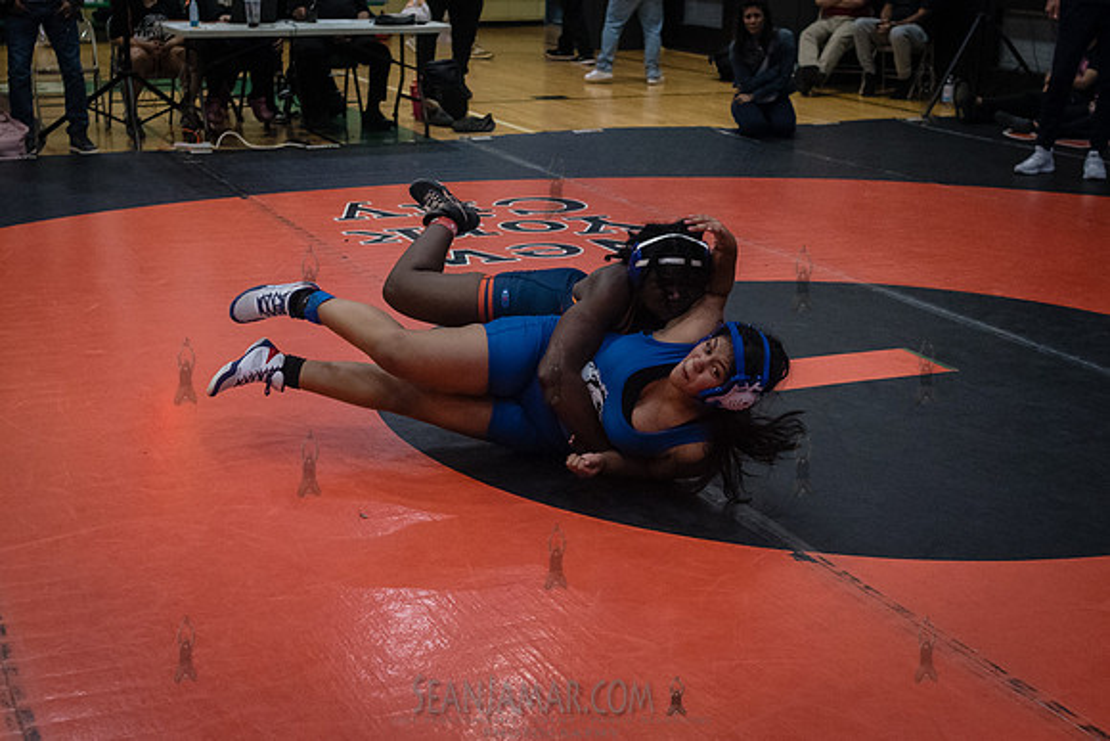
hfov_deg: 37.4
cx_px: 505
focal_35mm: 53
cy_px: 446
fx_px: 1639
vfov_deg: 25.4
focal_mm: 35
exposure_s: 1/800
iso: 5000
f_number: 3.2
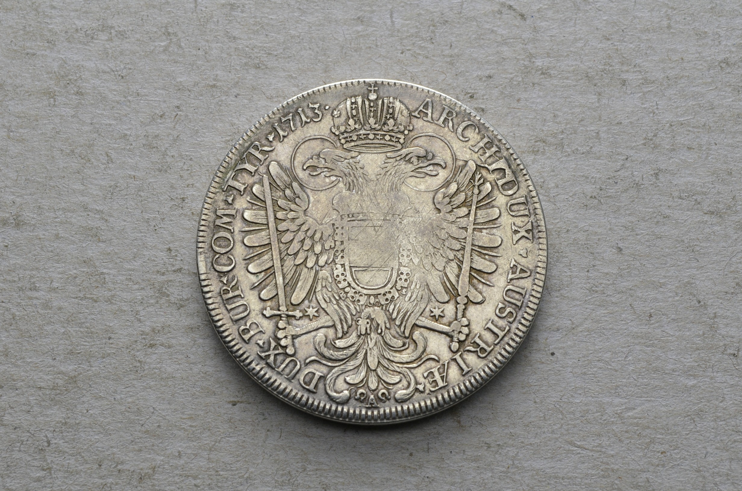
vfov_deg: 16.5
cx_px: 371
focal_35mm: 82
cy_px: 246
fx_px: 1697
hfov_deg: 24.7
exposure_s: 1/250
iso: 400
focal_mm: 55
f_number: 14
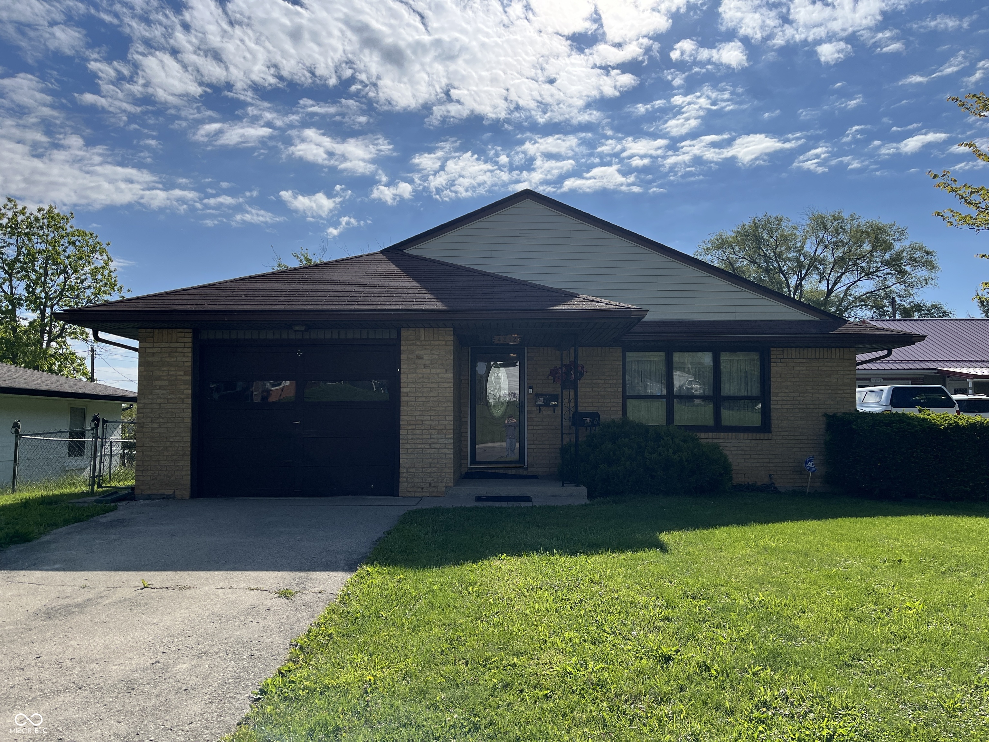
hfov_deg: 67.3
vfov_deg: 53.1
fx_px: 743
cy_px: 371
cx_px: 494
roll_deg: -0.4
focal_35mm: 26
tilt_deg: +3.4
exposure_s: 1/5848
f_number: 1.6
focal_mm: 5.1
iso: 50
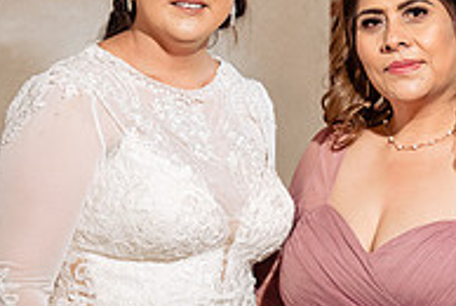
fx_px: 2347
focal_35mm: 185
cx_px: 367
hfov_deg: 11.1
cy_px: 194
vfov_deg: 7.4
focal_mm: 62
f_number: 7.1
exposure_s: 1/125
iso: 2000
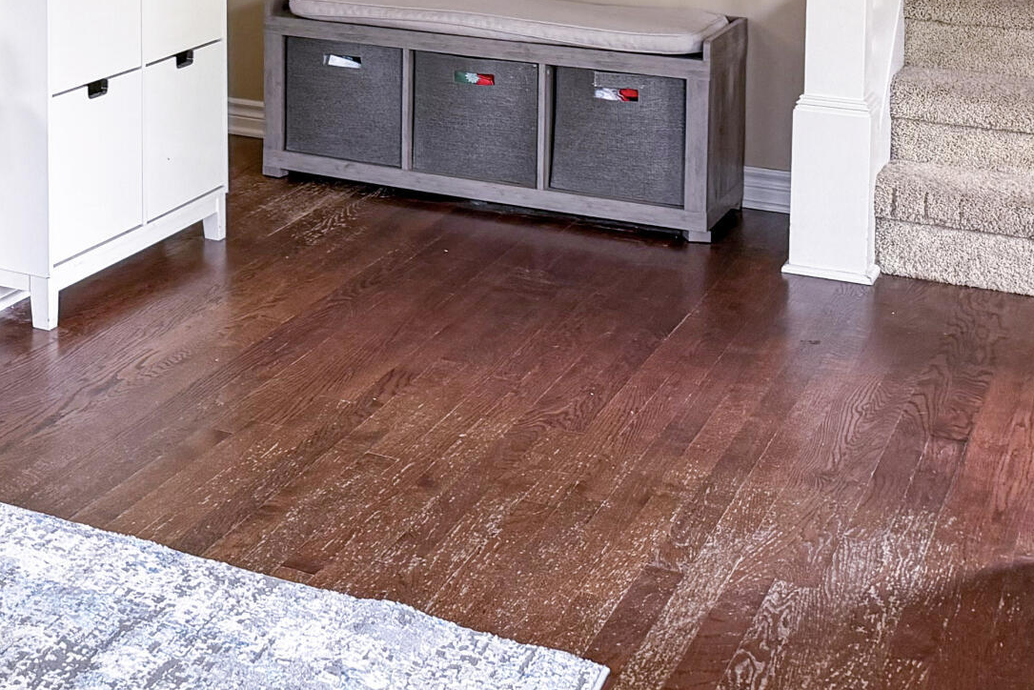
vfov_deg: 18.4
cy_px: -212
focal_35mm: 69
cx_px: -333
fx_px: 1982
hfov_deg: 25.1
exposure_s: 1/60
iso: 160
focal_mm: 6.76
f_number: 1.78
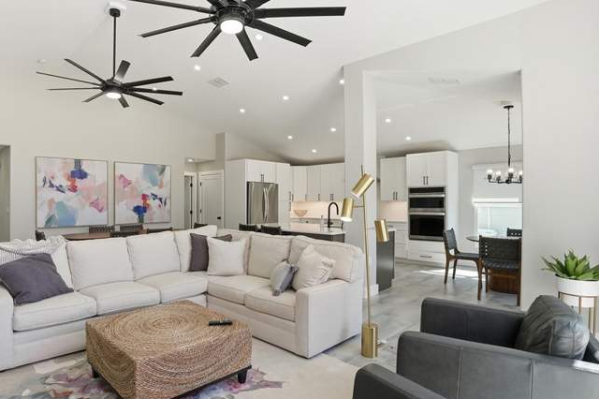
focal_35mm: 20
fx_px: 333
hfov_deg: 83.4
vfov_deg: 61.9
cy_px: 203
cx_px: 254
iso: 250
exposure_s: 1/160
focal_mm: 16
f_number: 9
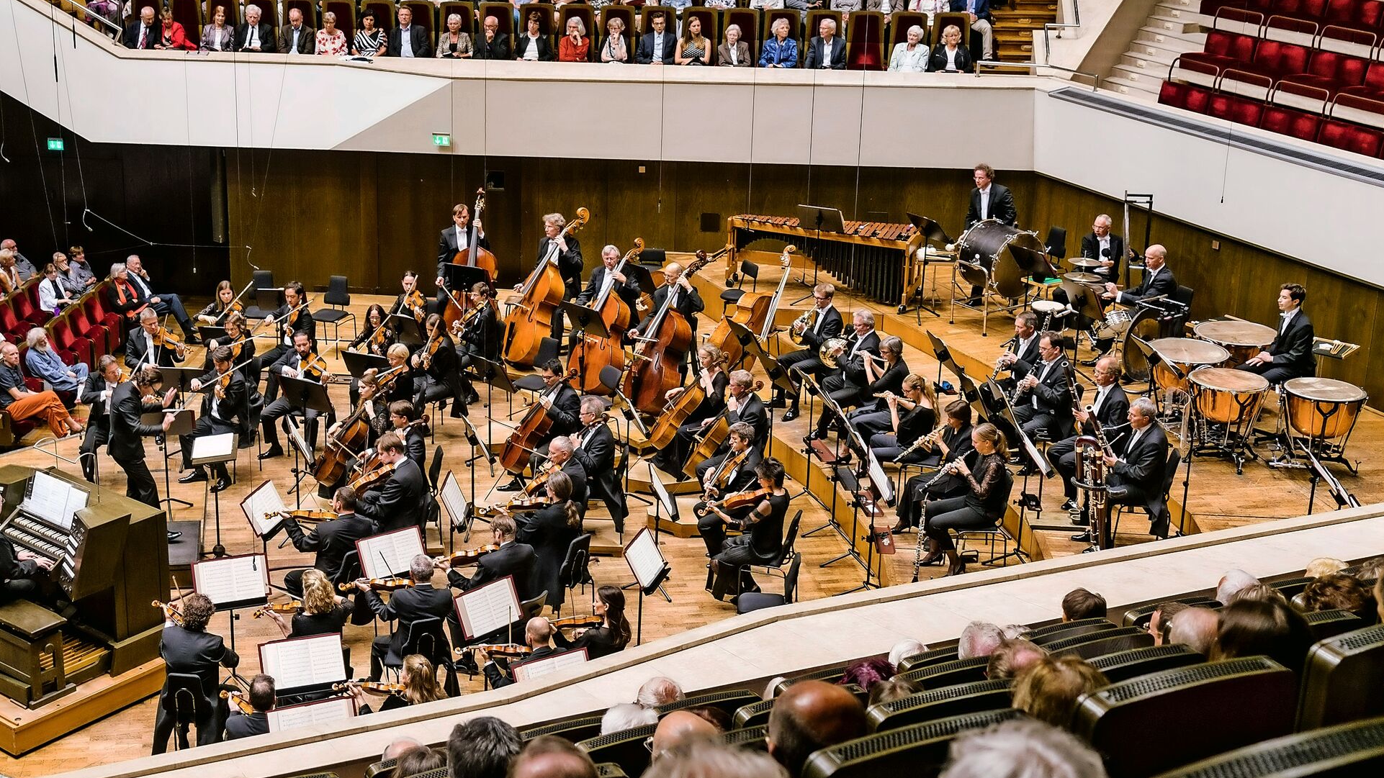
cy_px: 353
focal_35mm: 50
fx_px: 1835
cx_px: 503
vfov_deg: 23.9
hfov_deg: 41.0
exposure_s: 1/80
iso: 800
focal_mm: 36
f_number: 4
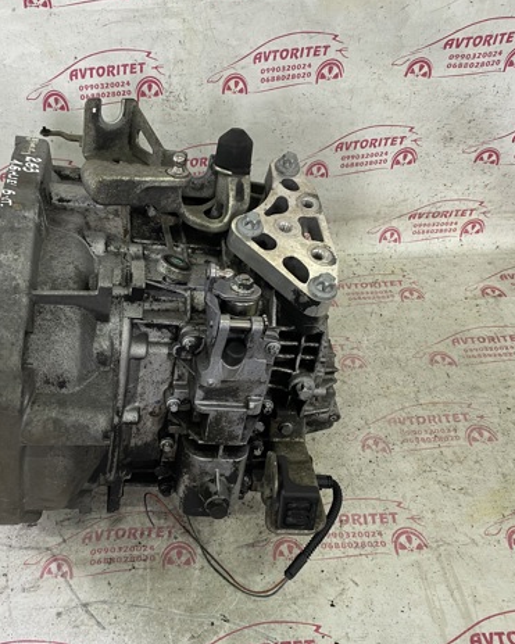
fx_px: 667
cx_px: 176
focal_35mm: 35
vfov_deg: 51.5
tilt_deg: -42.6
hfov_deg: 41.7
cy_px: 316
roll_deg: +3.9
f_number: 1.8
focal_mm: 4.25
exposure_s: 1/50
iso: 100
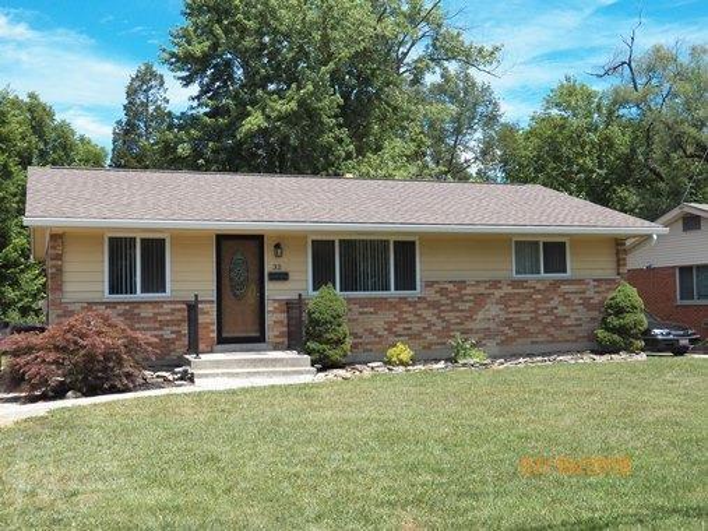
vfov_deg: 35.9
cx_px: 354
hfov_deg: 46.8
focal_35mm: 40
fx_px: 818
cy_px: 266
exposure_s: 1/800
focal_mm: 7.1
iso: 125
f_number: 4
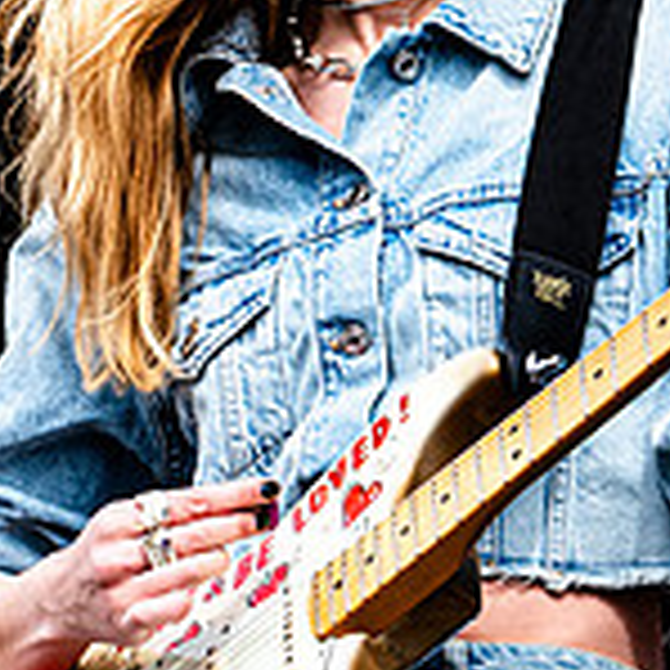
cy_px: -193
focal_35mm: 560
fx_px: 12263
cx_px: 385
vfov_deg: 3.1
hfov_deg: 3.1
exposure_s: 1/2500
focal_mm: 122
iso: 400
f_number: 5
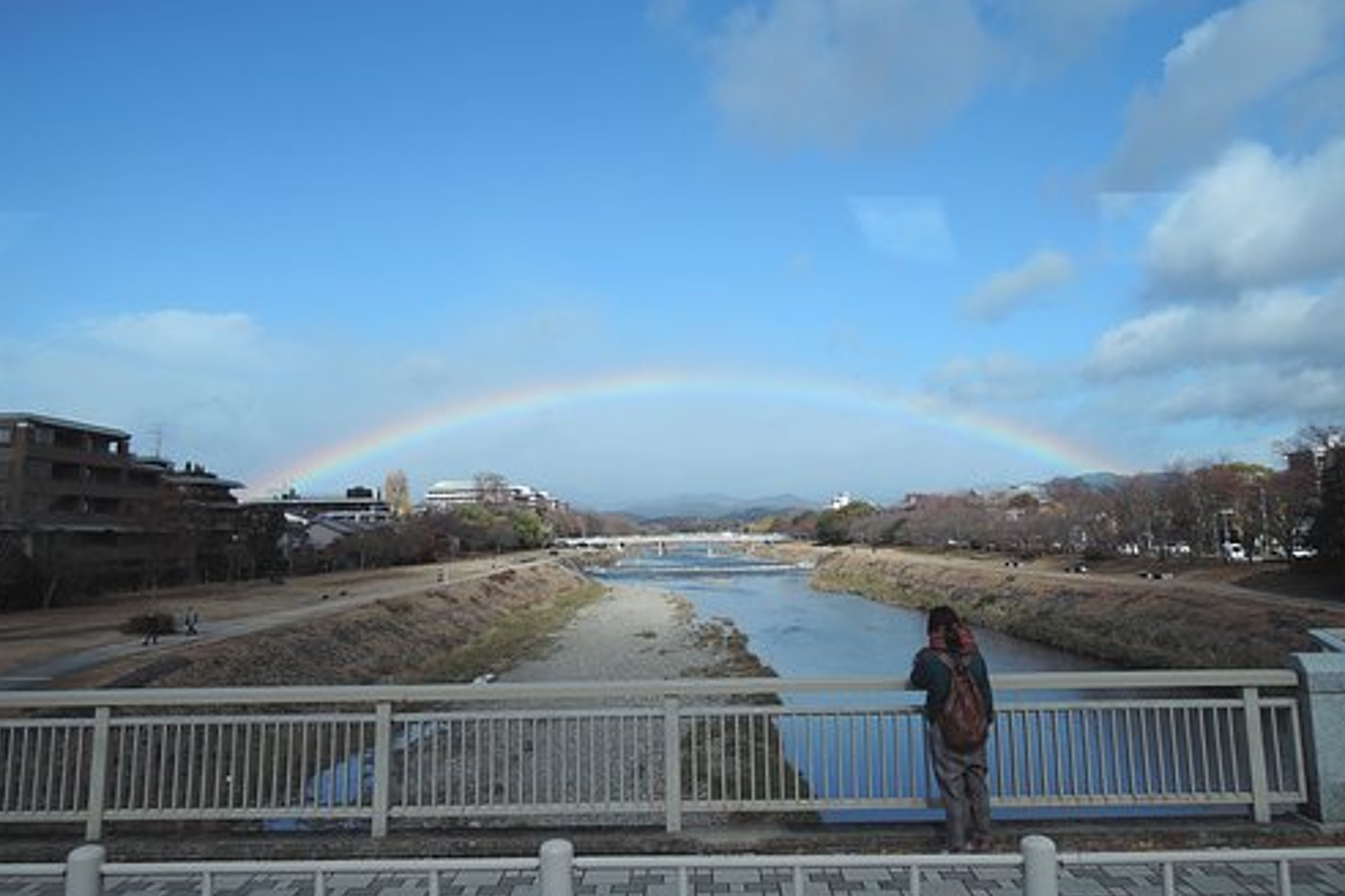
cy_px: 382
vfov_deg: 49.4
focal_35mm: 26
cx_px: 686
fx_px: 971
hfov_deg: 69.4
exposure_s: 1/400
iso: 80
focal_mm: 5.1
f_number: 2.8
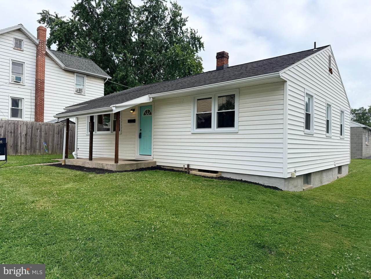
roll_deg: +0.0
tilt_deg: +1.2
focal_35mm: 24
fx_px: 257
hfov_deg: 71.6
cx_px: 186
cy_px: 140
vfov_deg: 56.8
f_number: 1.78
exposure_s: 1/3953
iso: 100
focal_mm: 6.76
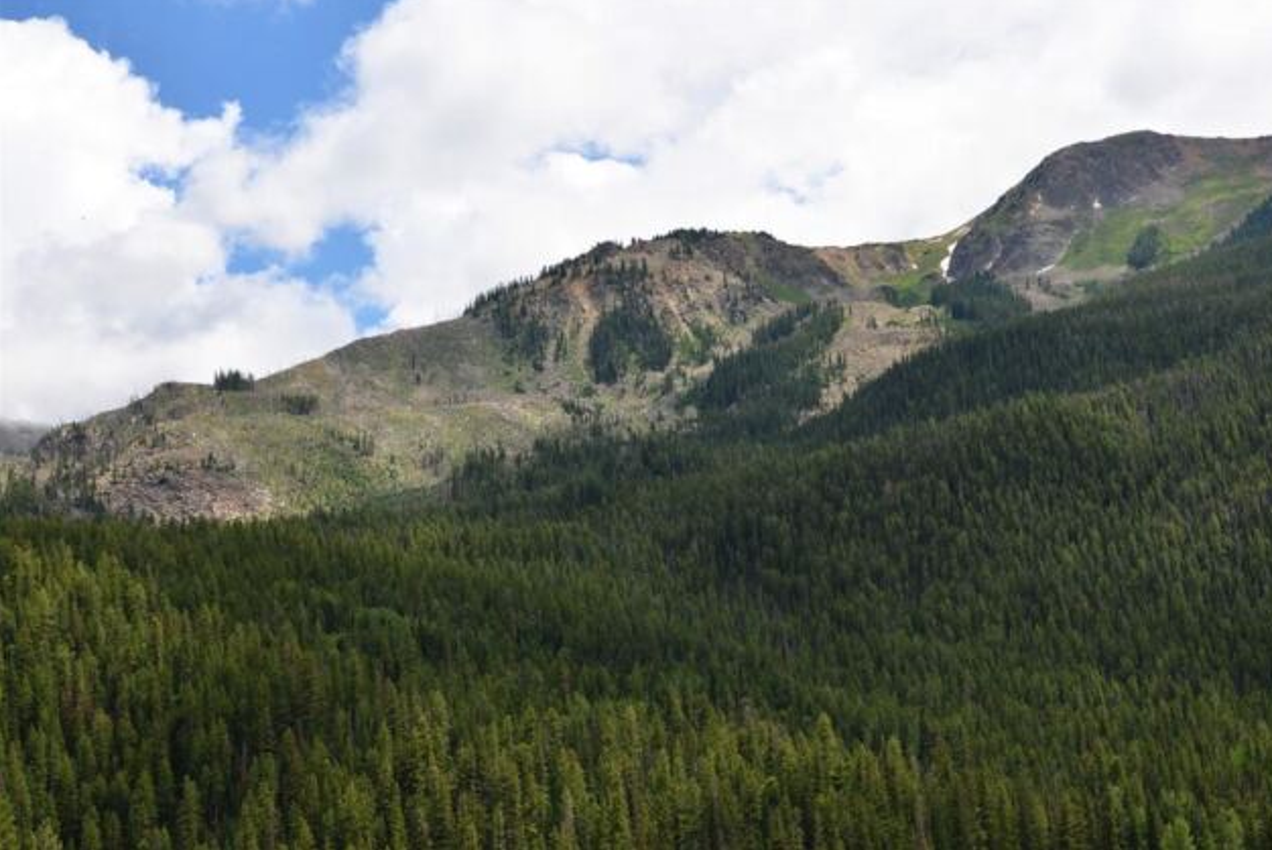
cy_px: 422
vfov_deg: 25.3
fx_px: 1891
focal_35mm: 54
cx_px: 648
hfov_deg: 37.2
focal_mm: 35
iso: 100
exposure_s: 1/250
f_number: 8
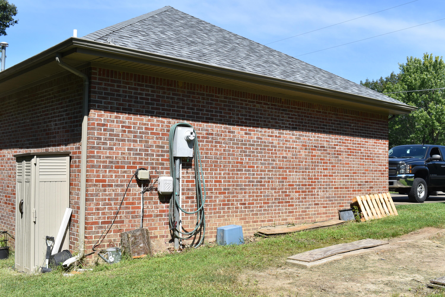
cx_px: 222
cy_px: 148
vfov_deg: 34.2
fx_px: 482
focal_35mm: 39
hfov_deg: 49.6
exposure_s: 1/400
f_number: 10
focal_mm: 26
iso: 200
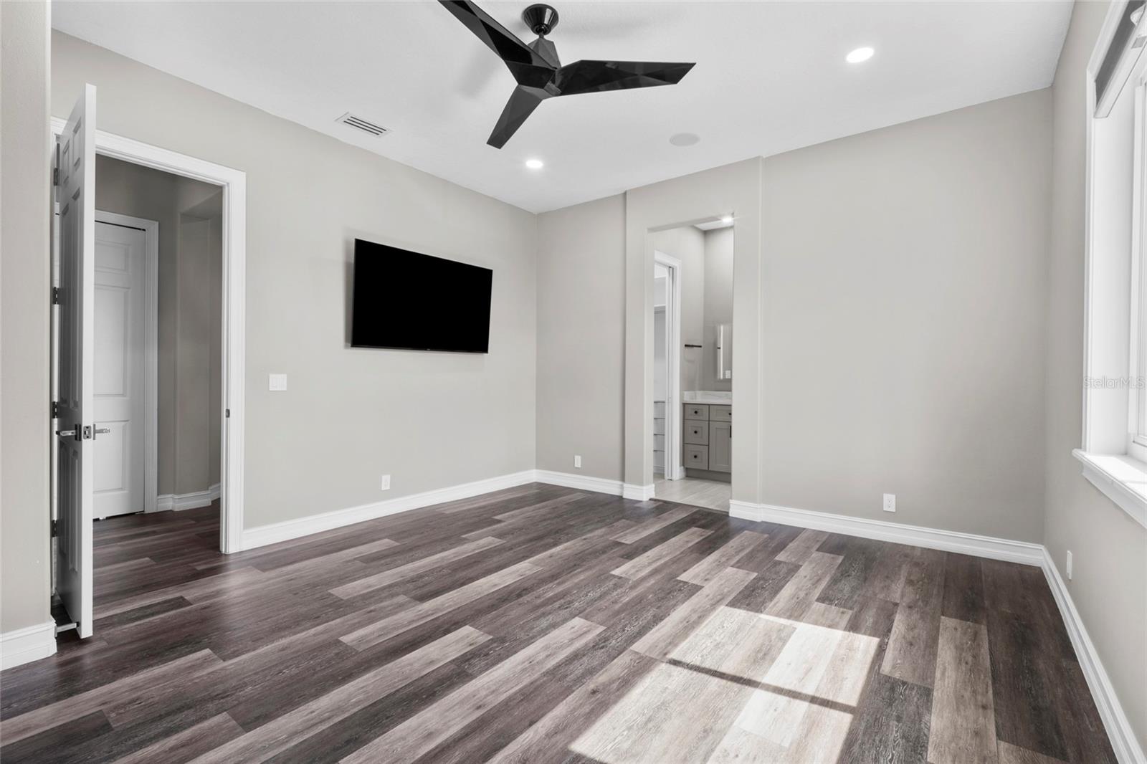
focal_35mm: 15
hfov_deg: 100.4
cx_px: 574
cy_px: 382
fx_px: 478
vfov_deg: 77.3
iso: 100
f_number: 7.1
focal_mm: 10
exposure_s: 1/1.67
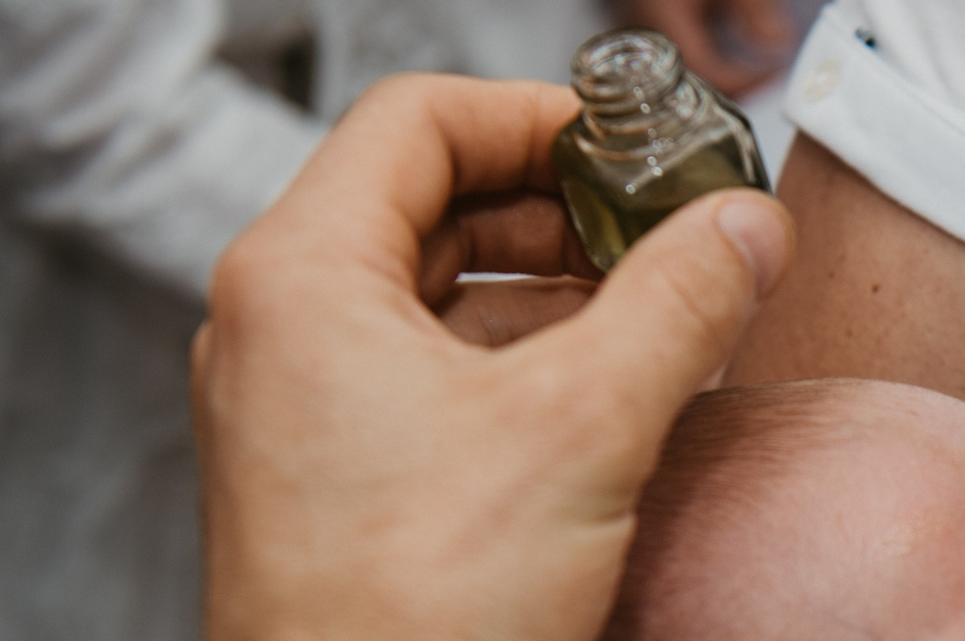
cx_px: 1131
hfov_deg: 15.4
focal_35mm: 129
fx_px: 3454
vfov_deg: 10.5
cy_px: 647
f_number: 4
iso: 125
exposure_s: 1/160
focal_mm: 48
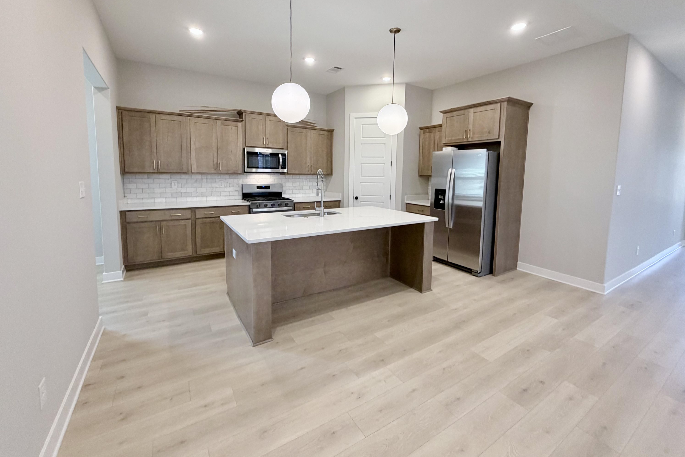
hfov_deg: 100.4
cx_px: 345
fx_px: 285
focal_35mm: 15
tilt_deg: -5.6
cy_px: 196
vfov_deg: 76.9
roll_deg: -0.8
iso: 320
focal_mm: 2.22
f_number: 2.2
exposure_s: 1/120
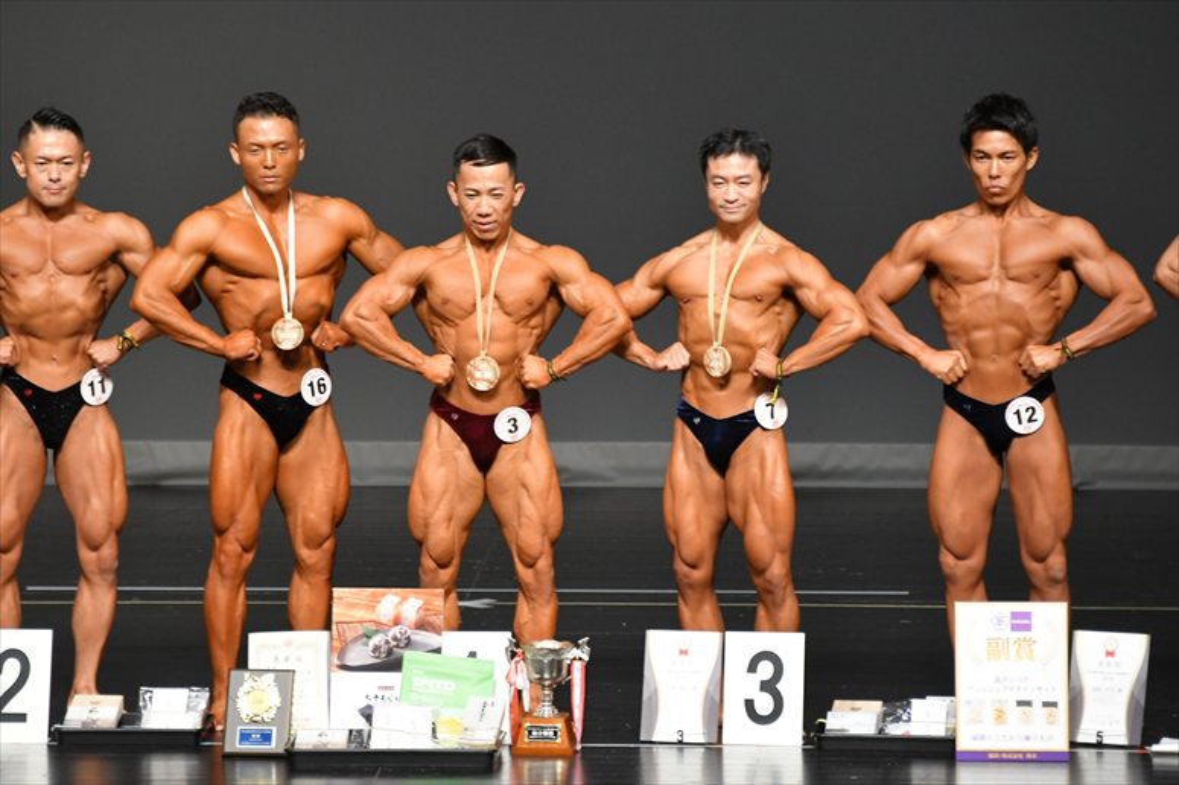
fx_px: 10311
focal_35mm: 315
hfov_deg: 6.5
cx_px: 590
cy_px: 392
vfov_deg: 4.4
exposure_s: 1/400
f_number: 5.6
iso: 2500
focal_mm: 210
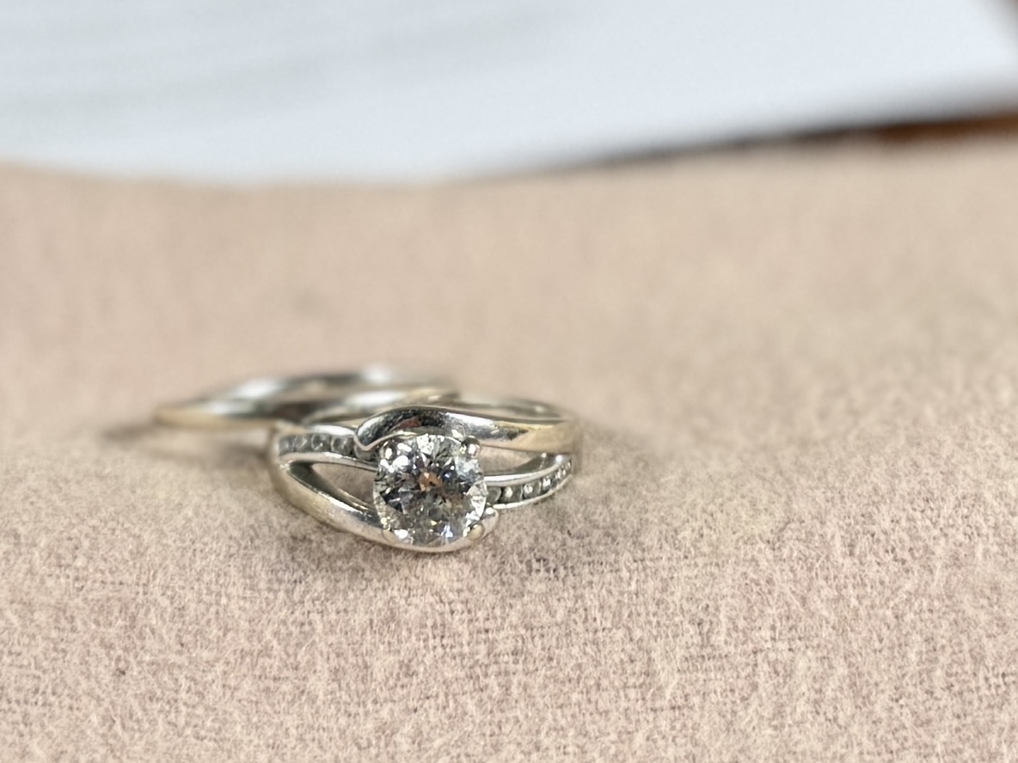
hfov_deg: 61.3
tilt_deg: -22.3
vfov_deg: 48.2
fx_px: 853
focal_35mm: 29
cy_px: 349
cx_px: 423
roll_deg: +1.2
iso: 80
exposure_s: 1/332
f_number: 1.78
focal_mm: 6.76
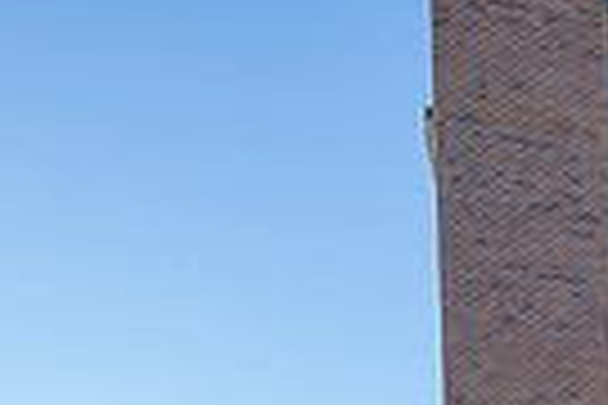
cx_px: 856
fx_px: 1013
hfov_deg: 26.4
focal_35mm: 60
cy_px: 853
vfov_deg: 16.2
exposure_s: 1/2000
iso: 1250
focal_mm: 14
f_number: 5
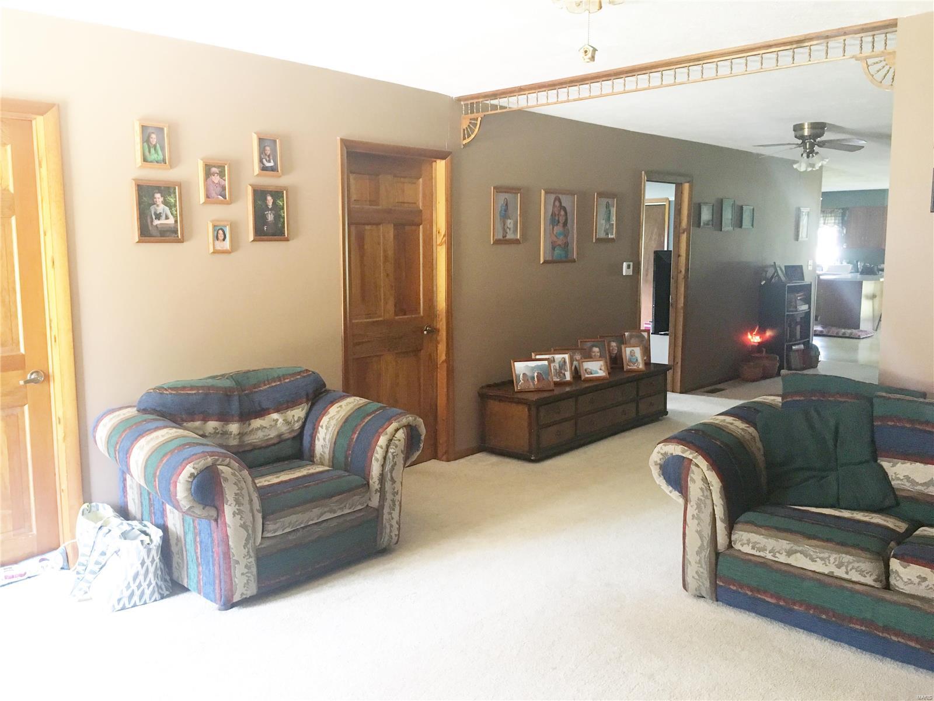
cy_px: 350
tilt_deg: -6.6
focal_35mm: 29
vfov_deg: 48.2
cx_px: 467
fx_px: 782
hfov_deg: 61.7
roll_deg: +0.5
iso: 200
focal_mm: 4.15
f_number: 2.2
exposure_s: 1/24
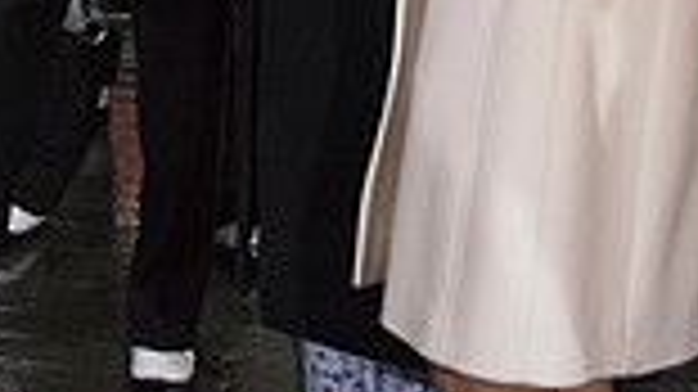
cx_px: -171
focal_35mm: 94
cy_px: -399
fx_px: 1739
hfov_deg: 20.9
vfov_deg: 11.5
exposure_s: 1/4000
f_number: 2.8
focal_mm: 24
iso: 10000
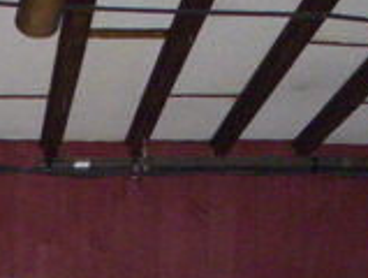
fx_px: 1438
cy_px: 446
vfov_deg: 10.6
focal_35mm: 135
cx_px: 21
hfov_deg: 14.4
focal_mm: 6.3
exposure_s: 1/200
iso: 640
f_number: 3.3
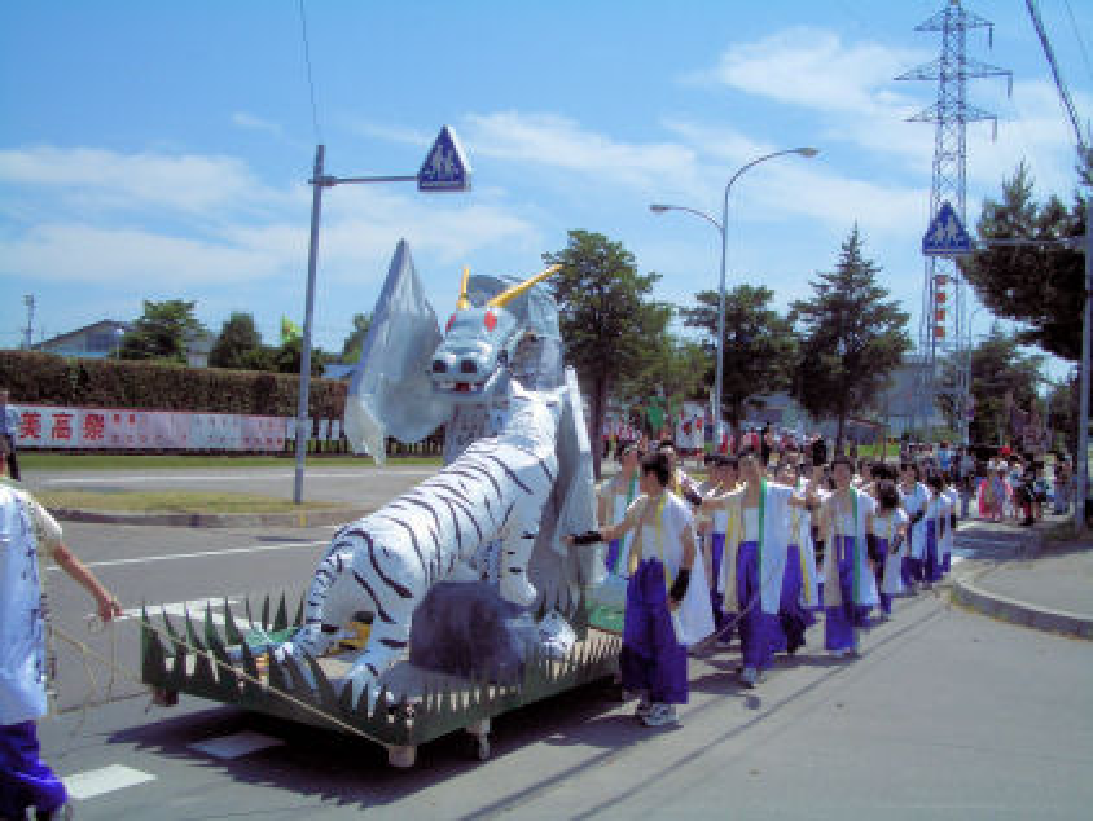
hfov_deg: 45.8
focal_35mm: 41
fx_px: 1295
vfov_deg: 35.2
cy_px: 410
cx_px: 546
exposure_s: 1/1000
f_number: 4.6
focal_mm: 6.8
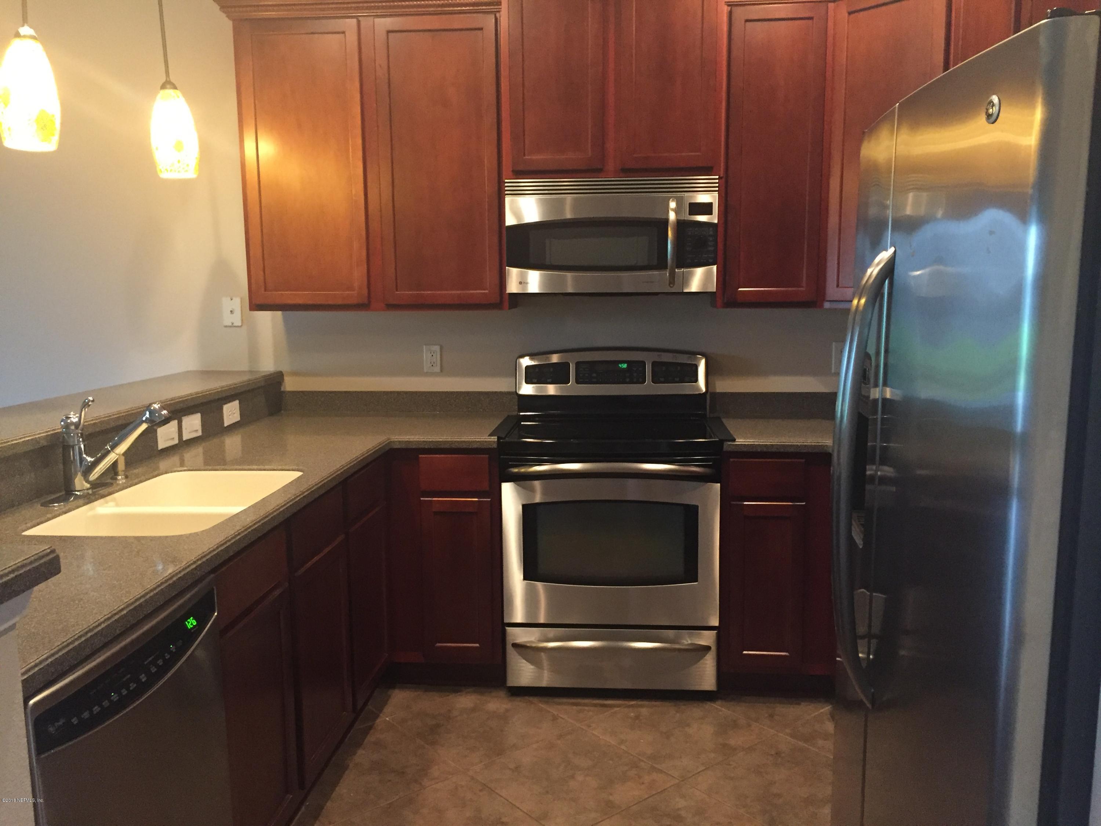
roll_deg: +0.6
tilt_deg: -8.7
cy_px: 413
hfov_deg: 61.7
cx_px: 550
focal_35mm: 29
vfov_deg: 48.2
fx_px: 922
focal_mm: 4.15
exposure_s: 1/30
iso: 250
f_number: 2.2
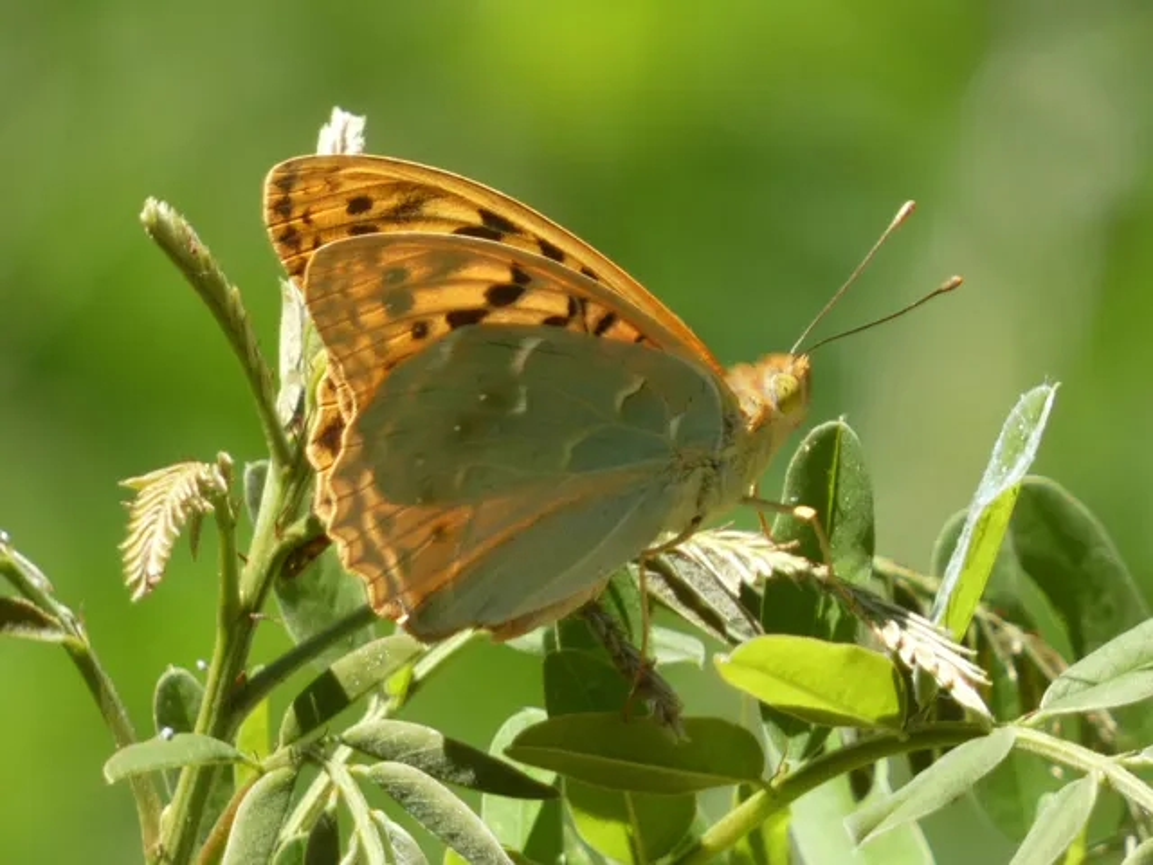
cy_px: 432
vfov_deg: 1.3
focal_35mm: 1110
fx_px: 36972
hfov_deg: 1.8
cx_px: 576
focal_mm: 198.9
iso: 80
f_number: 5.7
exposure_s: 1/160
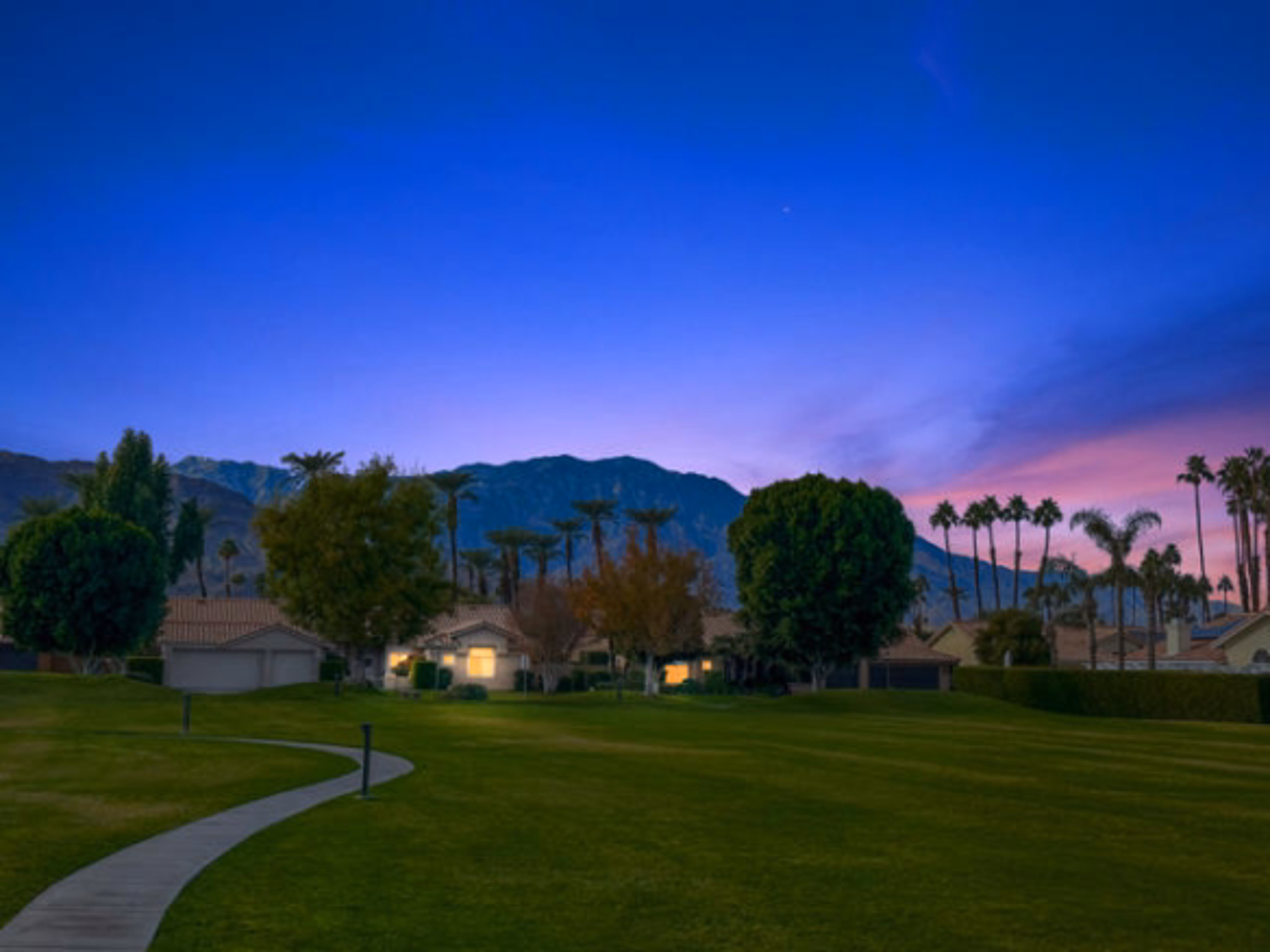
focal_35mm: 48
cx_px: 635
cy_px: 476
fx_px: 1761
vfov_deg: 30.3
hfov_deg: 39.7
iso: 64
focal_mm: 6.86
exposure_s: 1/4800
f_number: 1.8
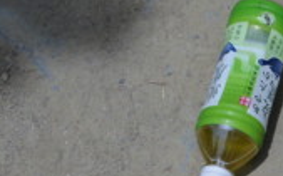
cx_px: 213
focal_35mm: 189
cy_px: 106
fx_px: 1455
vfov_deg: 6.9
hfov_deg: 11.1
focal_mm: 8.5
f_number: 5
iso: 125
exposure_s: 1/1250
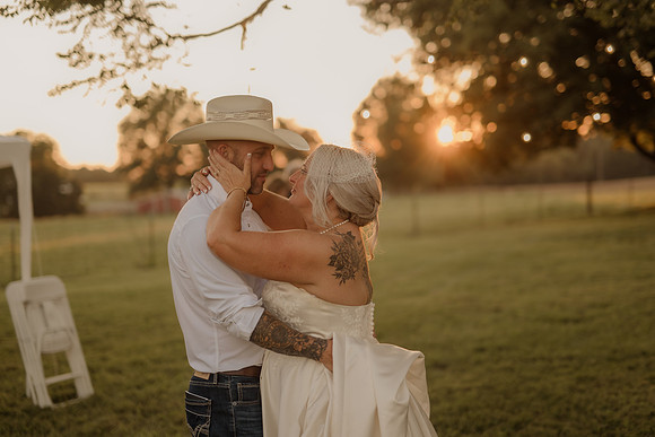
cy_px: 218
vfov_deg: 27.0
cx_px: 328
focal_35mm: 50
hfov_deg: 39.6
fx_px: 910
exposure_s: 1/400
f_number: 2.8
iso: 200
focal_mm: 50
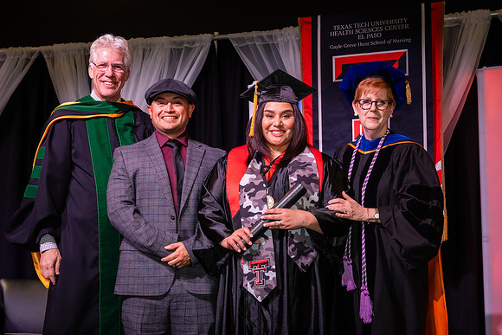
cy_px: 183
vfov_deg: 21.6
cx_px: 239
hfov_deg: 31.9
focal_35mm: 63
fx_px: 878
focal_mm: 48
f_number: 5.6
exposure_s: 1/160
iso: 1250
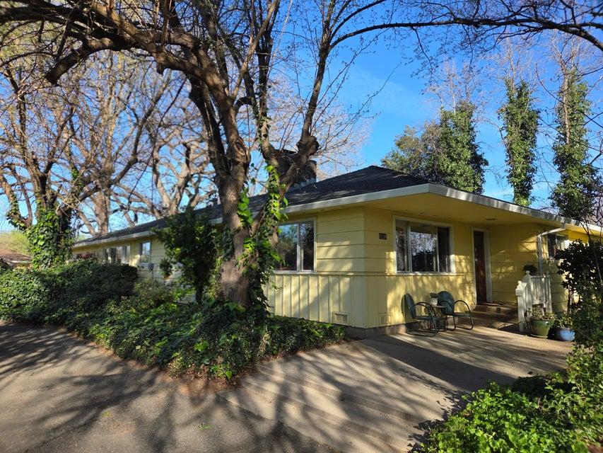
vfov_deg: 58.9
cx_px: 302
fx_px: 401
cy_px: 226
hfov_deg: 73.9
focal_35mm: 23
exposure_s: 1/1864
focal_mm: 5.4
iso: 80
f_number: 1.8
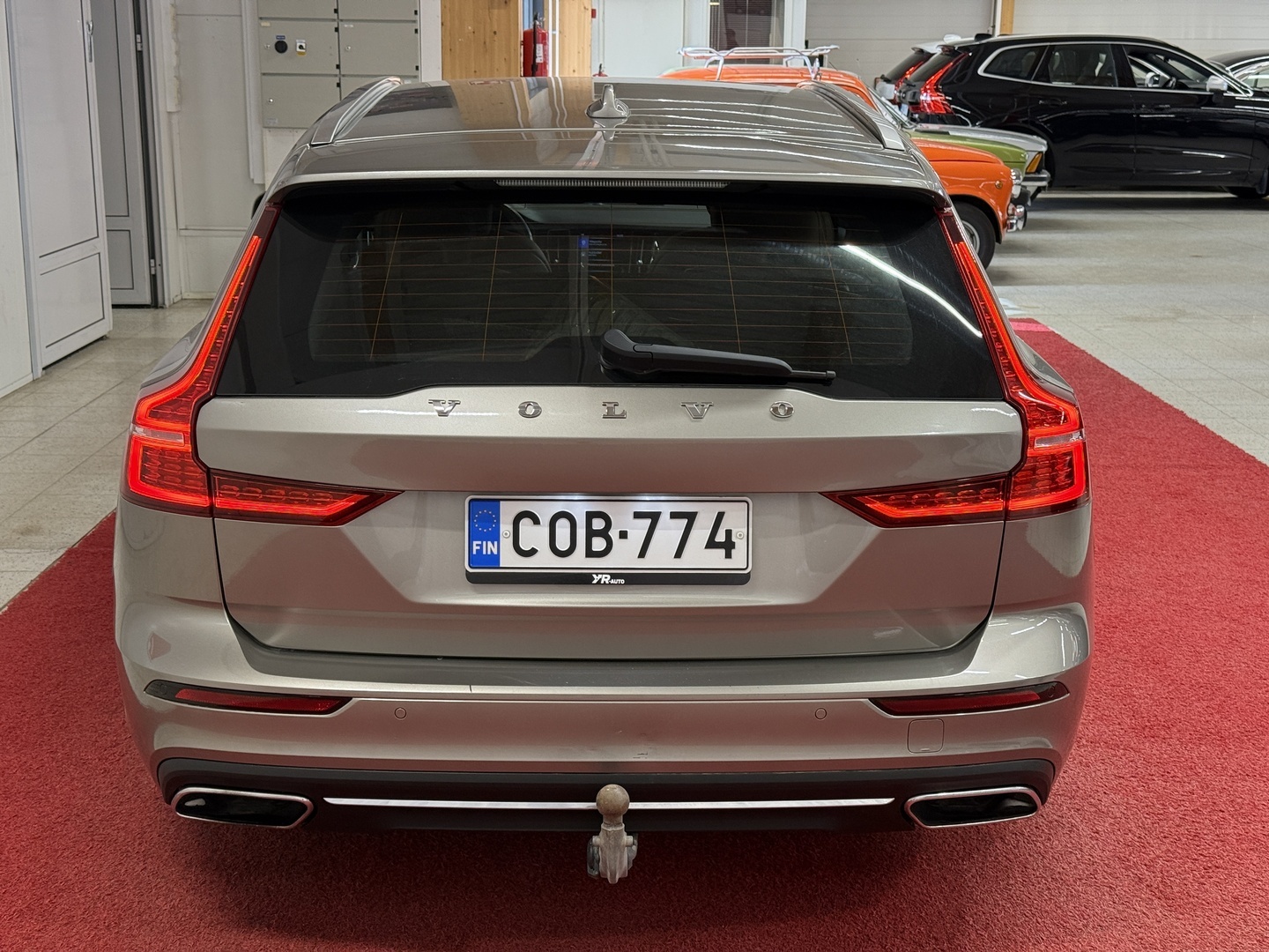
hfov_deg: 39.7
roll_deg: -0.8
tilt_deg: -12.4
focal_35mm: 48
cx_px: 634
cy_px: 476
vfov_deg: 30.3
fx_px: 1760
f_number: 1.78
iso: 100
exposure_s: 1/92
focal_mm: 6.76
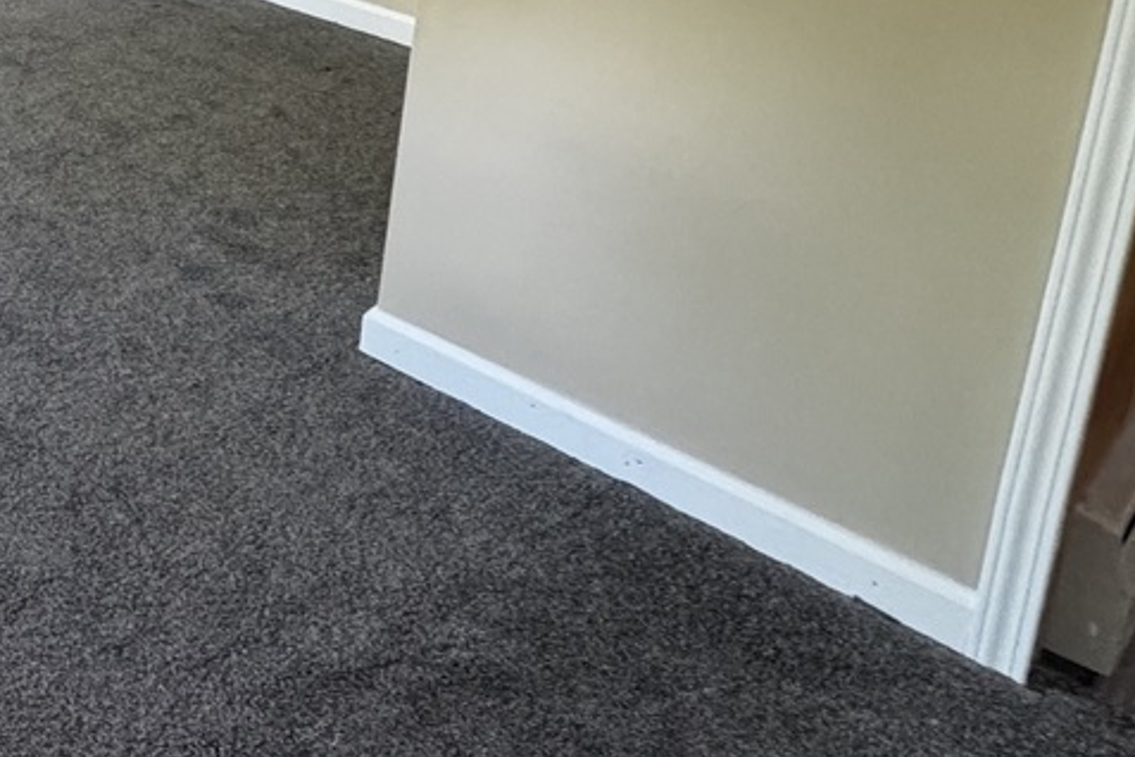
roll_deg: -1.1
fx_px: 1387
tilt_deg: -12.0
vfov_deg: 26.5
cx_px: -281
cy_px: -193
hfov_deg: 34.1
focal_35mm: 44
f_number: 2.2
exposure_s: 1/120
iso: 320
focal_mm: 2.22
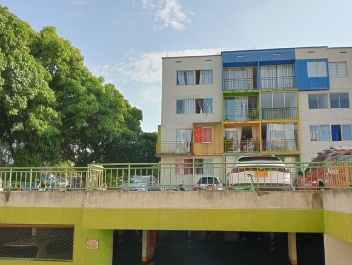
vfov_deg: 44.3
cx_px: 196
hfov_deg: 56.6
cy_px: 142
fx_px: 326
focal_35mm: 32
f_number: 1.8
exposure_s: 1/6536
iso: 101
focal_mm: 3.98
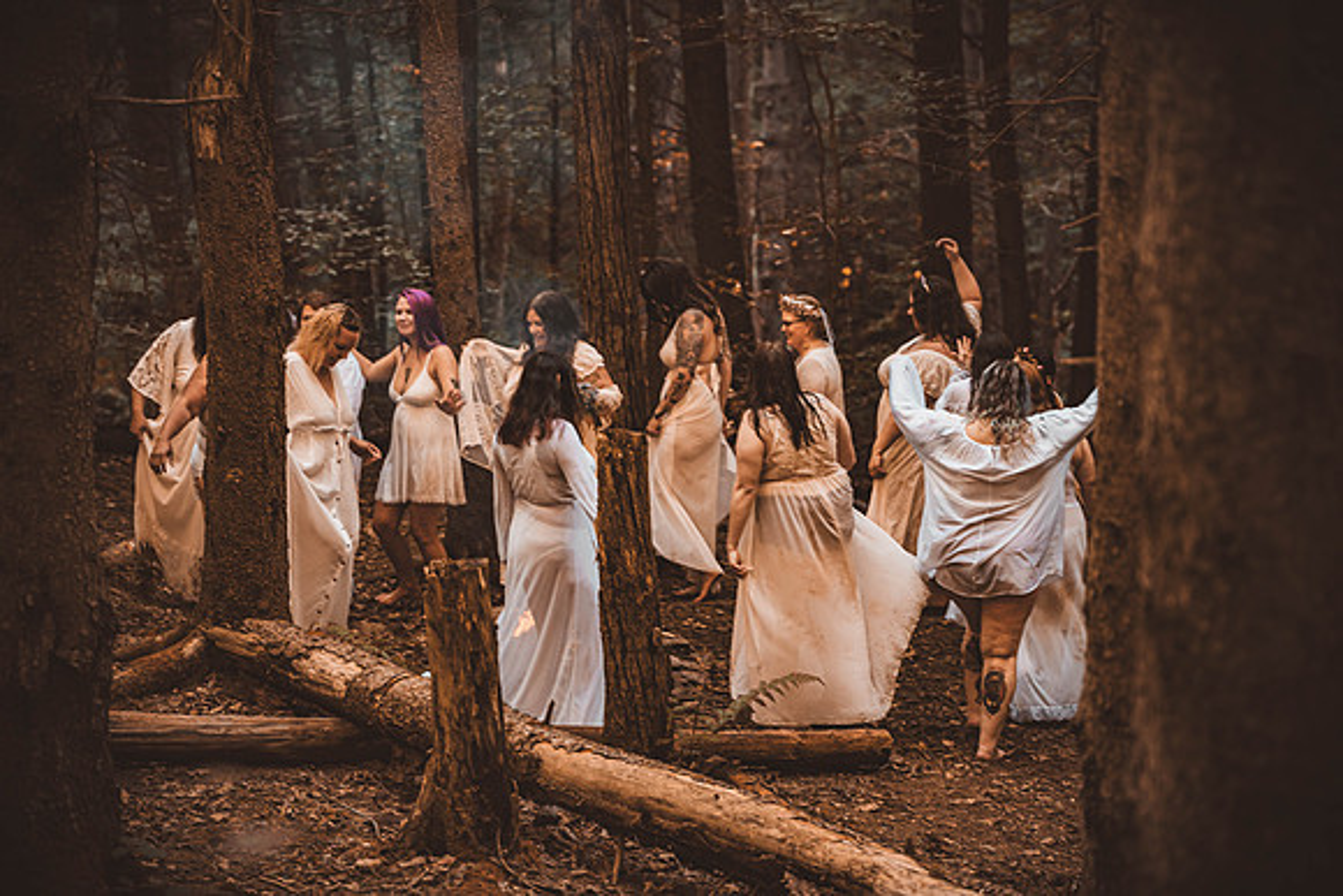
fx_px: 3545
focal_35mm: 95
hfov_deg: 21.5
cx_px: 672
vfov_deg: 14.4
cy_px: 448
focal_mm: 95
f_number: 2.8
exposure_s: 1/160
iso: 1000
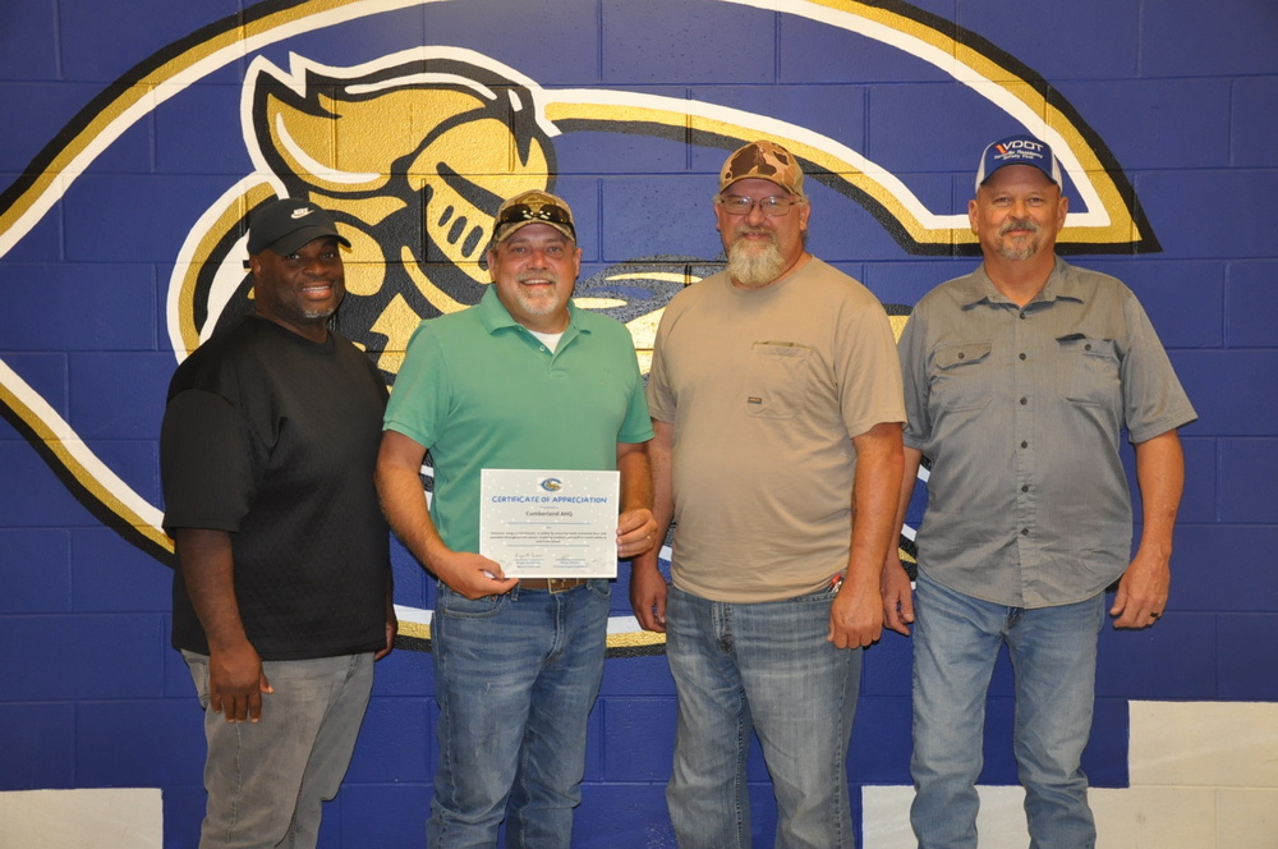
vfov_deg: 29.8
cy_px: 424
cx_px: 639
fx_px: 1595
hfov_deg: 43.7
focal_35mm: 45
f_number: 4.2
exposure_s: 1/60
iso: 800
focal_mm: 30
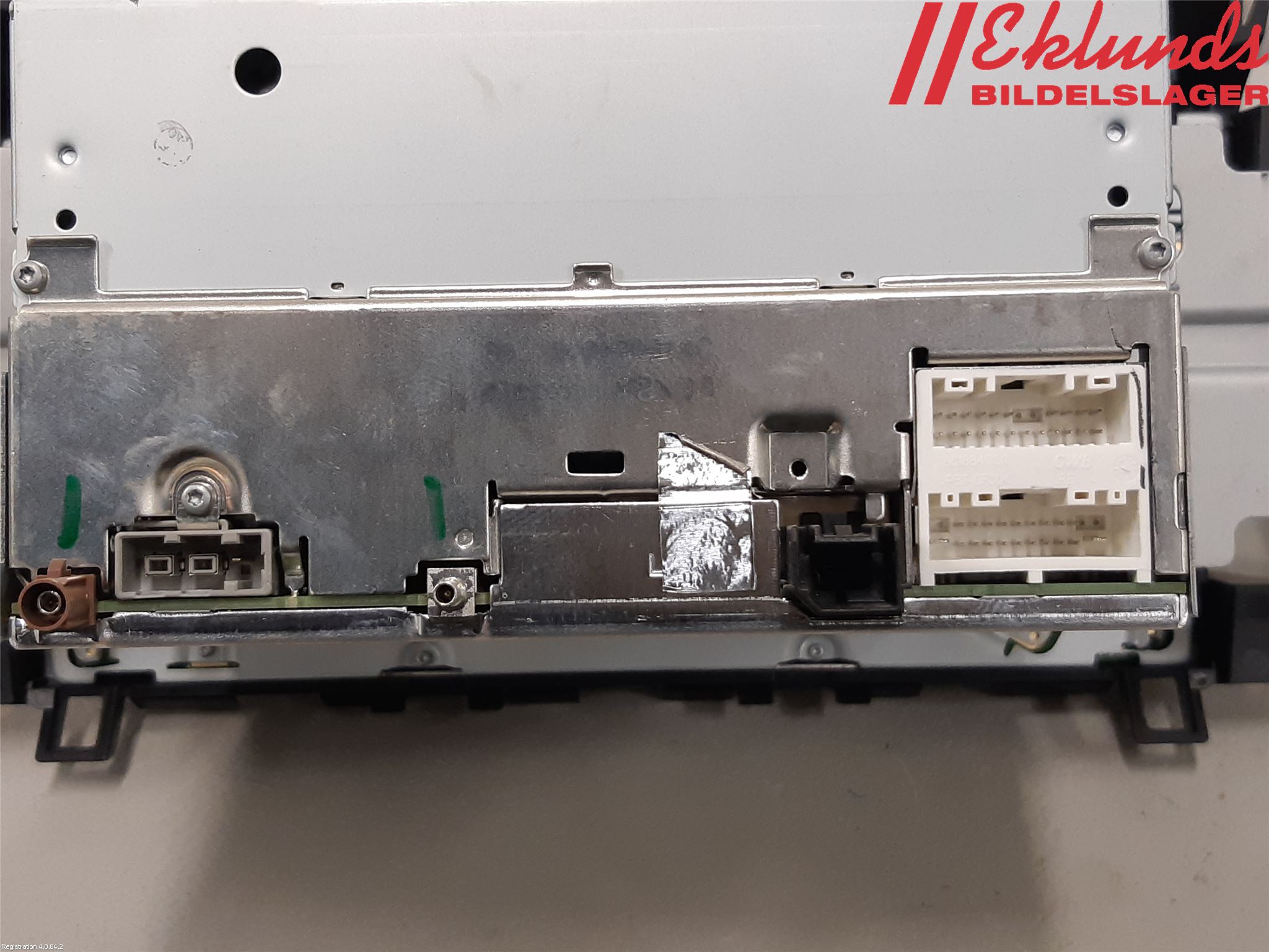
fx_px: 953
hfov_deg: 67.3
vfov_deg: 53.1
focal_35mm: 26
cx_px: 634
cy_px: 476
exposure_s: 1/50
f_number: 1.7
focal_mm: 3.93
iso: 125
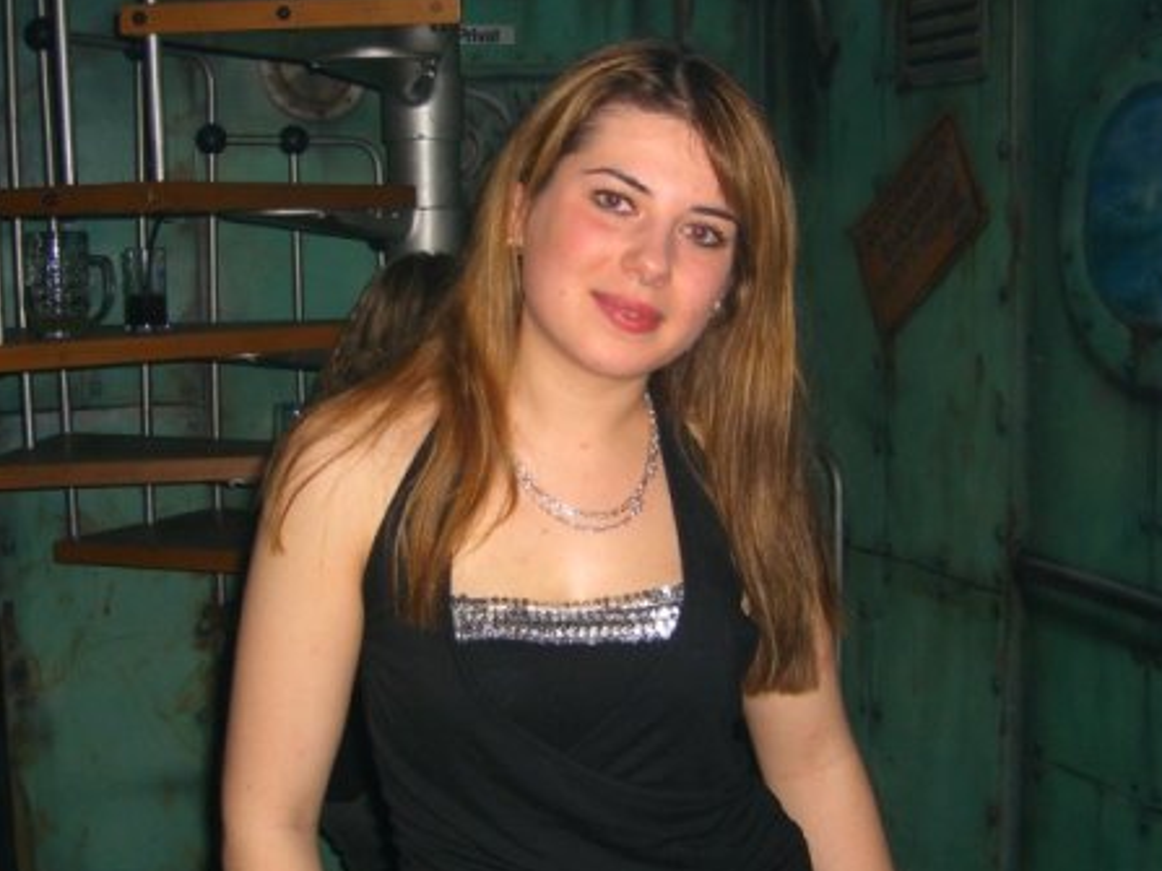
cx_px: 569
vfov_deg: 28.5
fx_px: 1712
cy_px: 434
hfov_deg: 37.5
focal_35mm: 51
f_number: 2.8
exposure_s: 1/60
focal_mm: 7.9
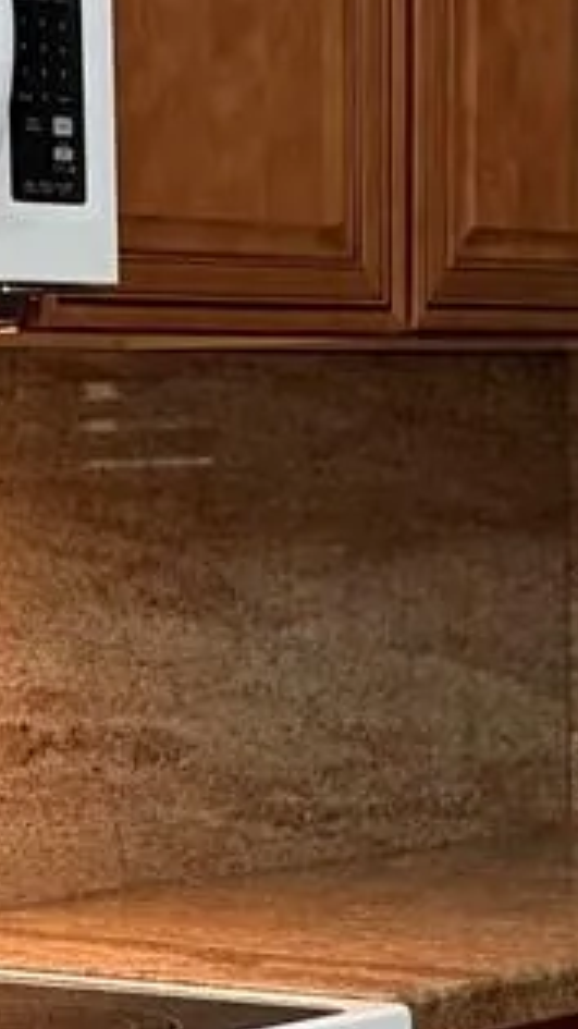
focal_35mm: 133
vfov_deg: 15.9
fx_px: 3627
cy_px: 954
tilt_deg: -7.2
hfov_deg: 9.1
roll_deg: +1.5
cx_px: 78
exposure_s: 1/60
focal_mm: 6.76
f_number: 1.78
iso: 250
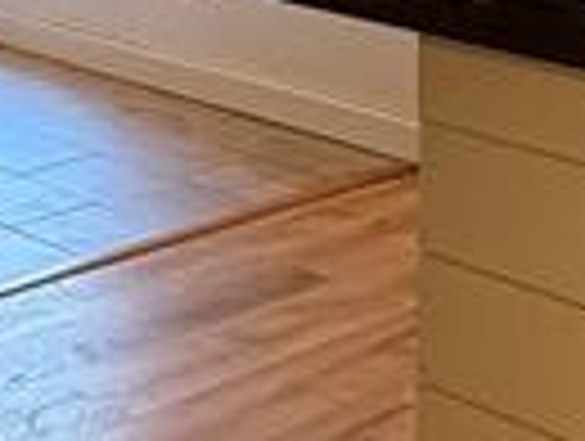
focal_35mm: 110
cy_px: -418
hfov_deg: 17.0
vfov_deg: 12.1
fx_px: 1862
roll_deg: -0.9
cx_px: 724
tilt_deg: -0.2
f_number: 2.2
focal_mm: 2.22
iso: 250
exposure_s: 1/120
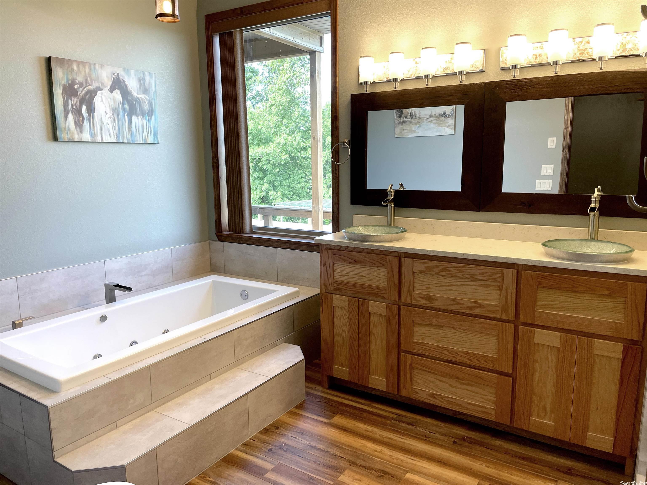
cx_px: 324
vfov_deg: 53.1
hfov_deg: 67.3
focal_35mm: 26
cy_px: 242
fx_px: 486
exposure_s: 1/120
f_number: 1.6
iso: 80
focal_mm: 4.2
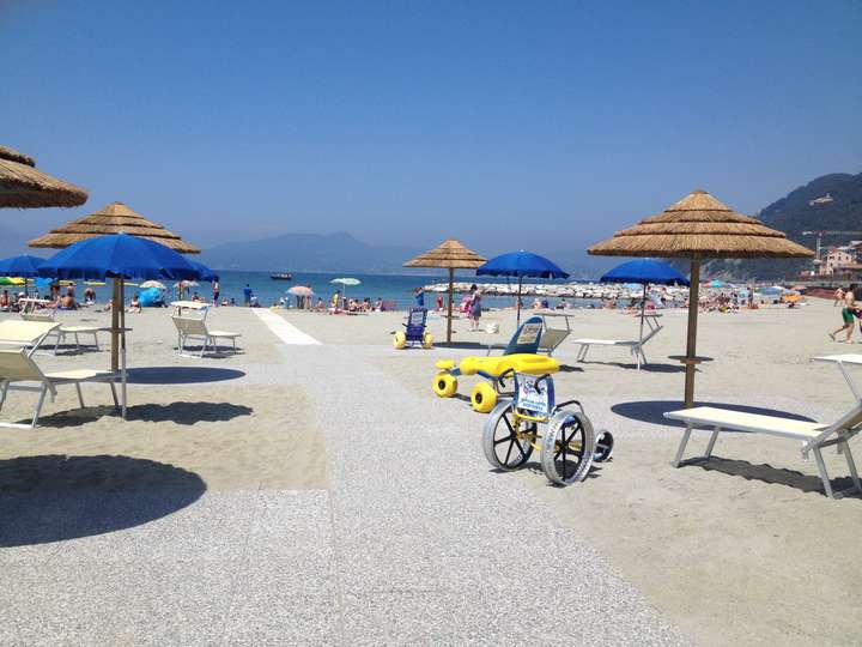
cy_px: 324
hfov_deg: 52.6
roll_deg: -2.6
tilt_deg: -4.5
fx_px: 872
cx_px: 431
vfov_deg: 40.7
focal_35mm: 35
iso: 50
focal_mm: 4.28
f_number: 2.4
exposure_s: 1/2907
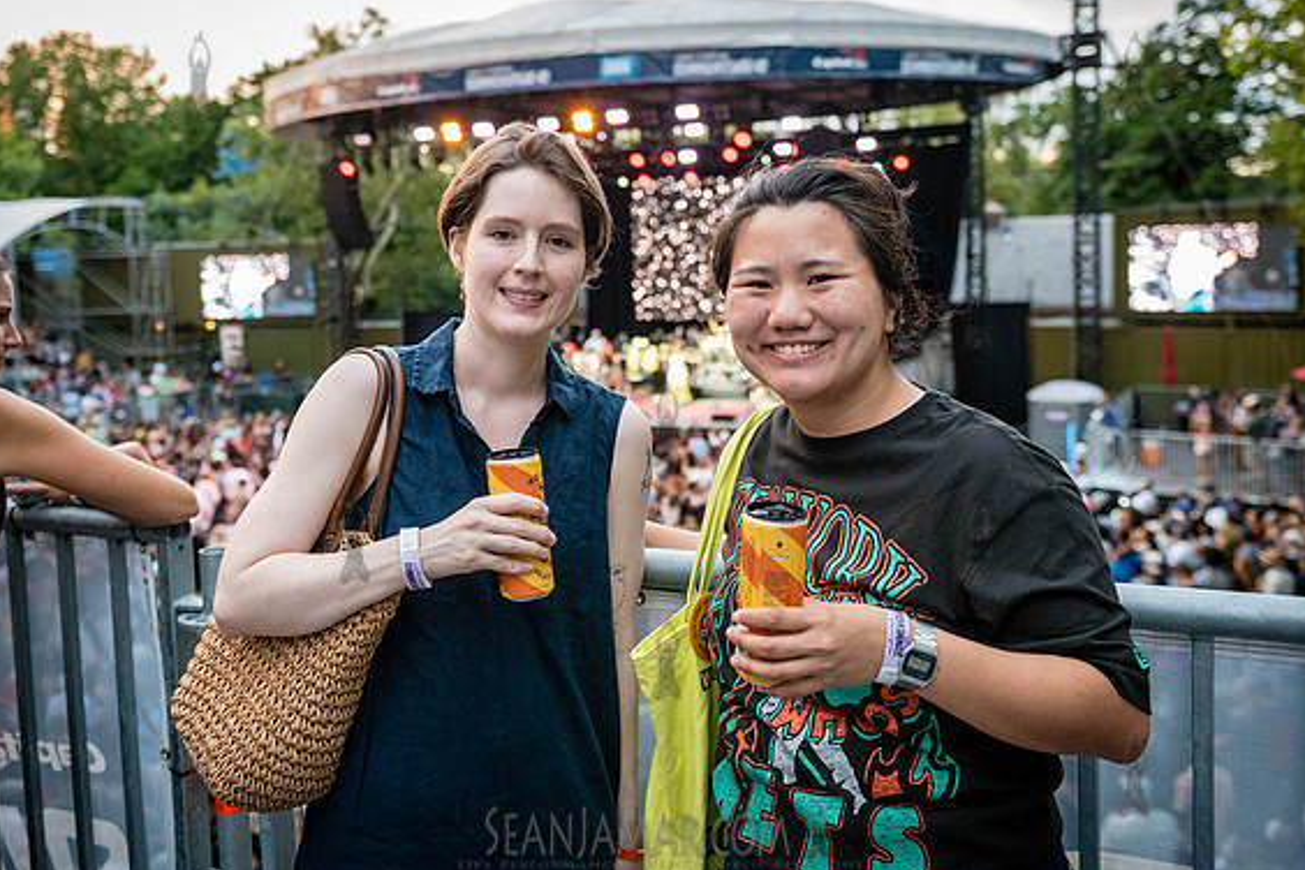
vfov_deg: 35.0
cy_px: 358
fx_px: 1377
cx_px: 646
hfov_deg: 50.7
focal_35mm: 38
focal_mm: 31
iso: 3200
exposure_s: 1/250
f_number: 3.2
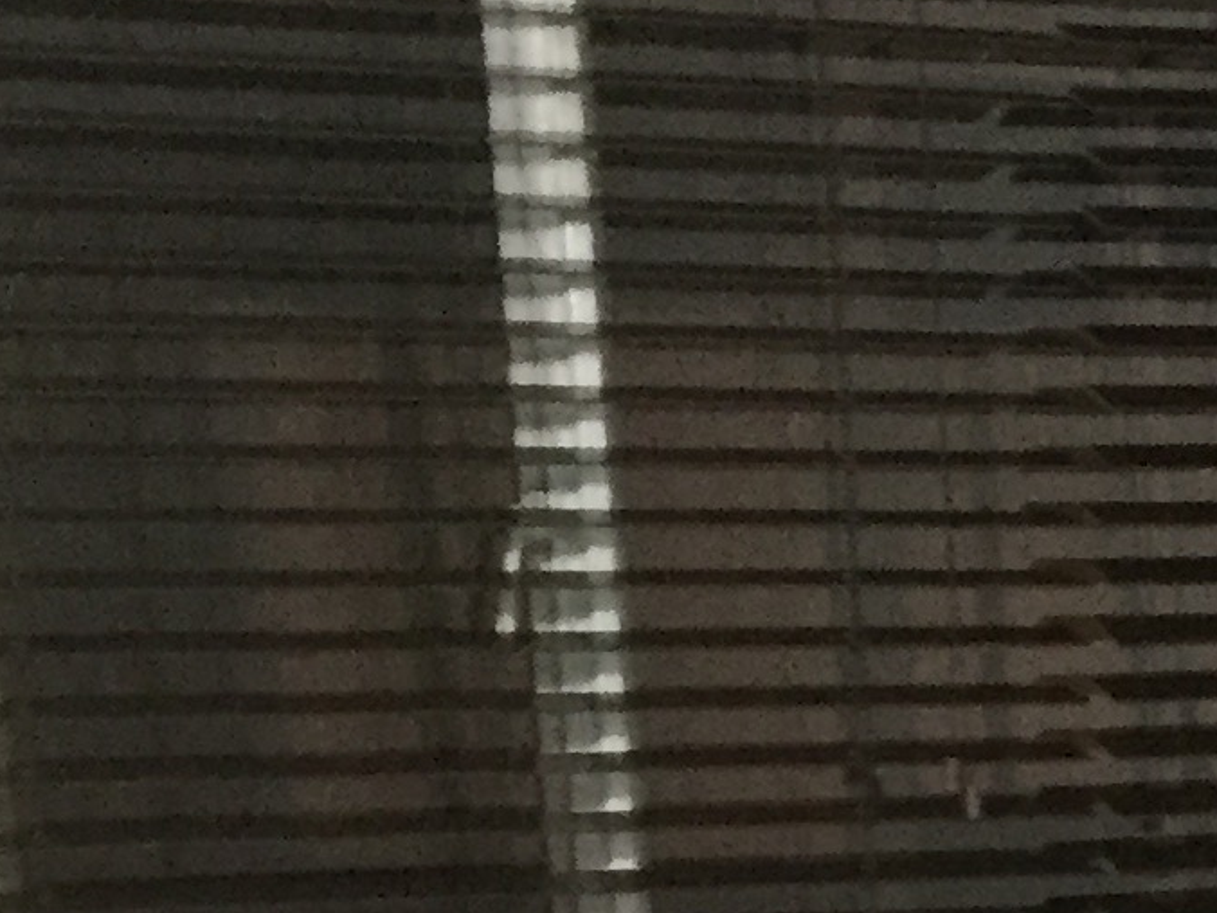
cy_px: 1839
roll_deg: +0.4
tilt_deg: -13.9
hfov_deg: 13.4
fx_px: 4922
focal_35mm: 140
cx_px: 1775
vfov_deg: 9.8
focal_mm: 4.15
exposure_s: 1/24
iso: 250
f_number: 2.2
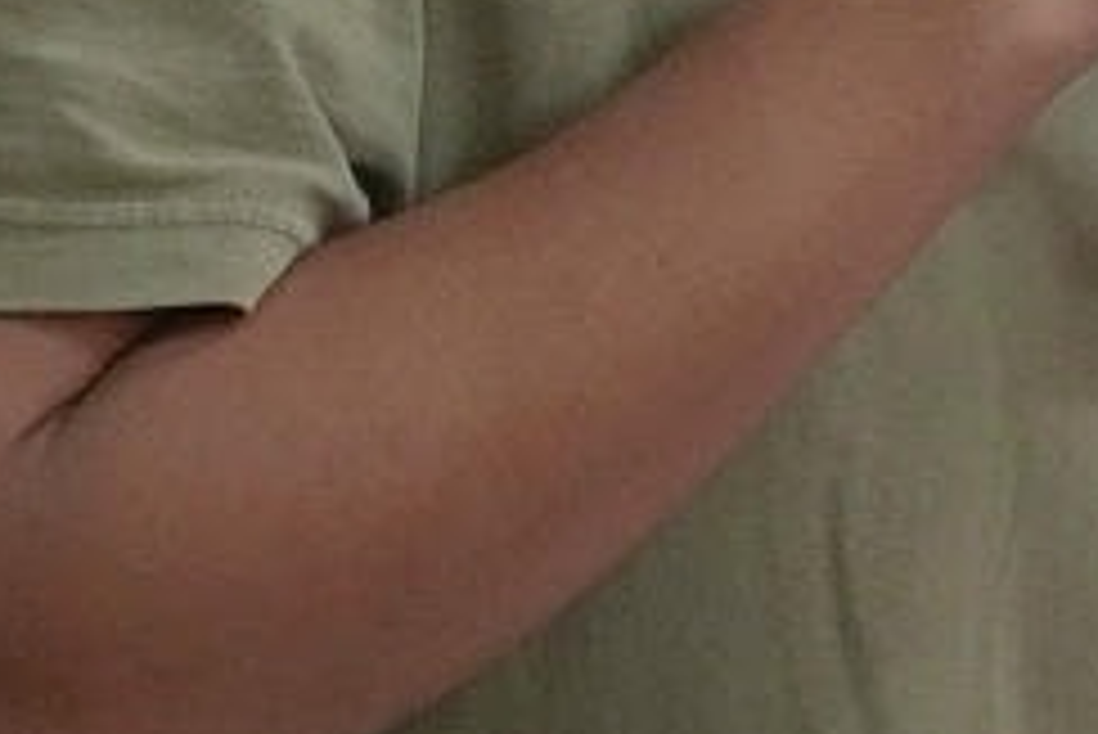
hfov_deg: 7.0
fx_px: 8697
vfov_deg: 4.7
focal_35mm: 285
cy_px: -856
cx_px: 2025
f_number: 4
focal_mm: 58
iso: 4000
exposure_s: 1/160
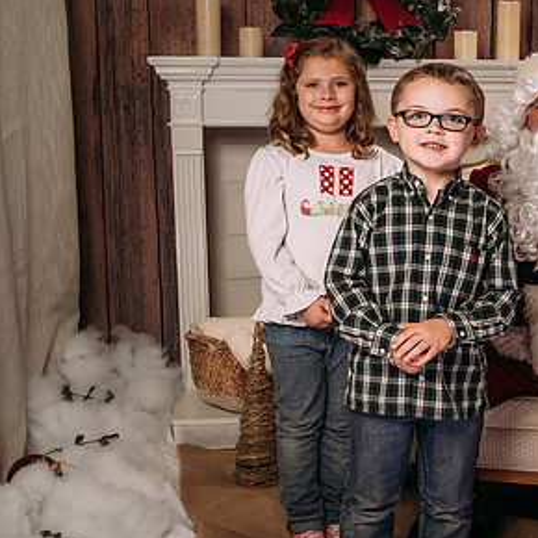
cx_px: 448
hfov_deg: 26.7
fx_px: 1108
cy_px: 323
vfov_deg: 27.2
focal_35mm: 63
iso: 100
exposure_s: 1/100
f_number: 6.3
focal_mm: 35
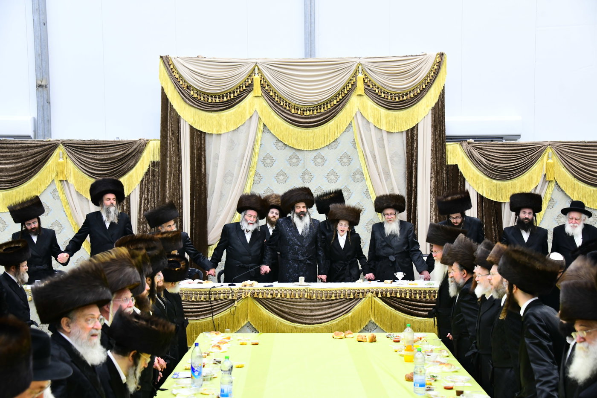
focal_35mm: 62
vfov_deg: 21.9
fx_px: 1028
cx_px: 298
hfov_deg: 32.4
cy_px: 199
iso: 2000
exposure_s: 1/160
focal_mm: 62
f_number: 5.6
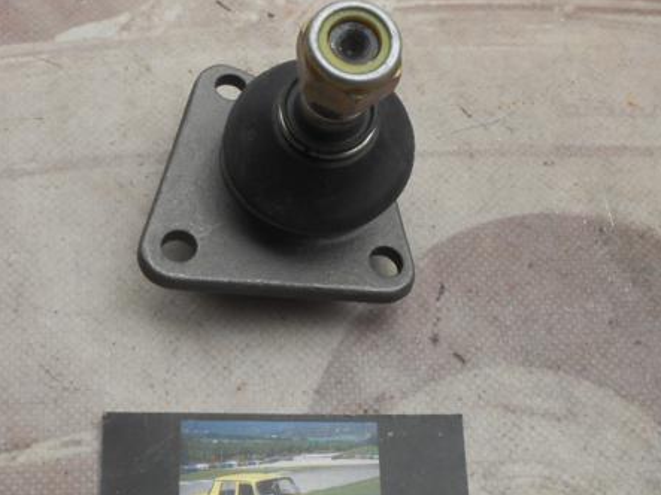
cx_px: 236
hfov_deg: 40.1
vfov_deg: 30.8
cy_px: 301
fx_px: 897
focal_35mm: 47
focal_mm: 4.6
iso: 100
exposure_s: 1/30
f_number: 3.5
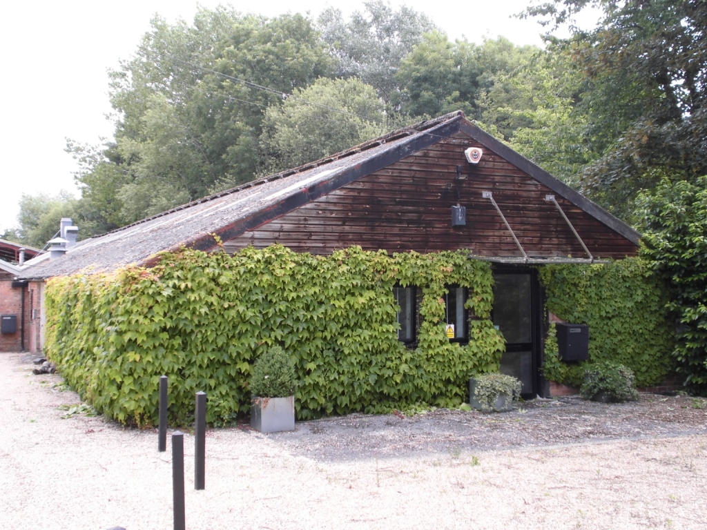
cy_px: 265
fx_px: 776
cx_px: 354
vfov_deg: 37.7
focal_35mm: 38
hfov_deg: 49.0
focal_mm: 6.9
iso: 64
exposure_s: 1/125
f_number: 3.9
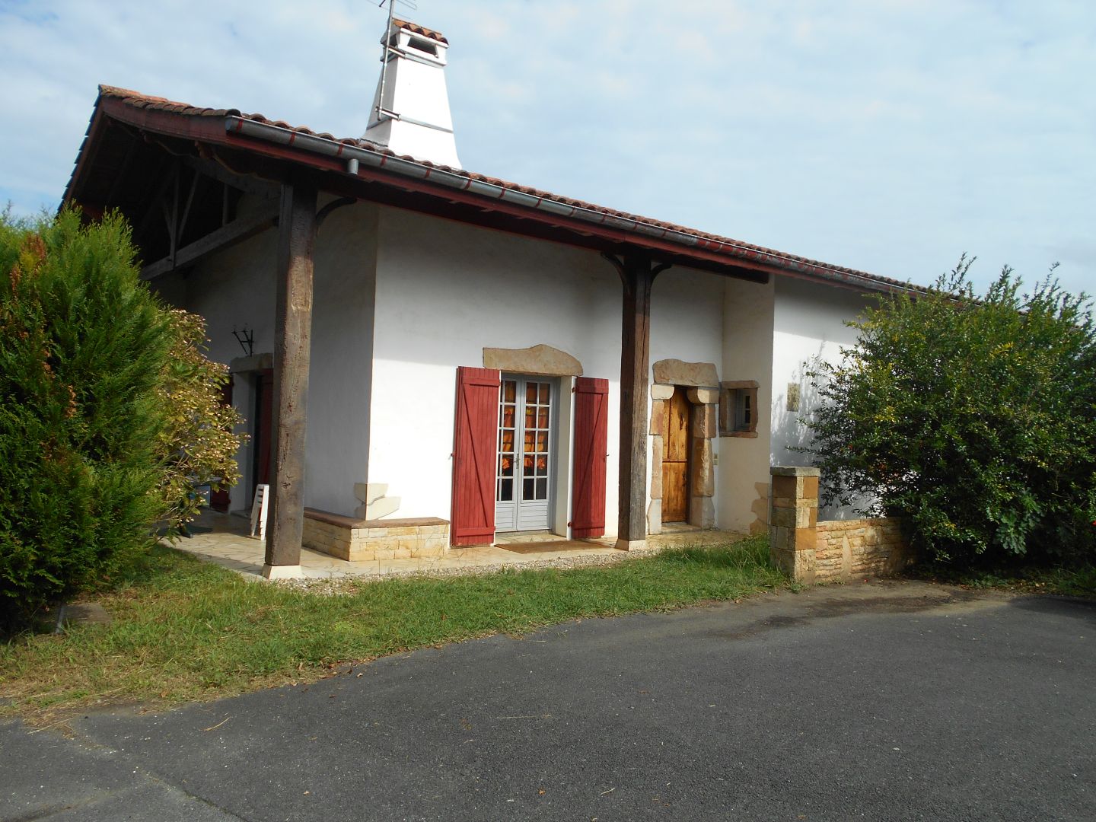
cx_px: 548
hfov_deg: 67.3
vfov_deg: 53.1
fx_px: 823
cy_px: 411
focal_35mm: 26
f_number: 3.2
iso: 80
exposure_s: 1/1000
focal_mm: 4.6
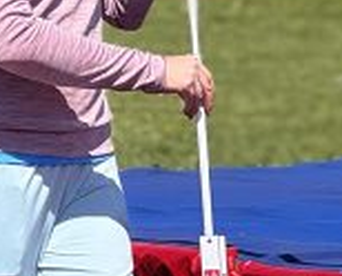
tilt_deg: -2.9
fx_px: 4942
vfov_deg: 3.2
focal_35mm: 487
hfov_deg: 4.0
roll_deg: +0.4
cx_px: 100
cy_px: 130
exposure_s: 1/889
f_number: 2.8
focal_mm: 9
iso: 25
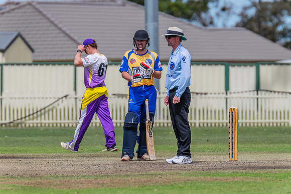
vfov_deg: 2.3
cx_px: 145
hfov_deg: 3.4
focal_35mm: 605
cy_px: 97
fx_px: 4893
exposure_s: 1/2500
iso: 800
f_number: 8
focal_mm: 600
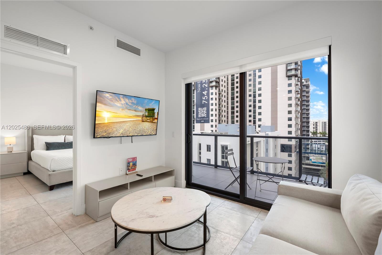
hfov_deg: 96.7
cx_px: 191
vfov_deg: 73.7
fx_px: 170
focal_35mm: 16
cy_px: 128
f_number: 8
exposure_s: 1/125
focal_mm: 16
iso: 640
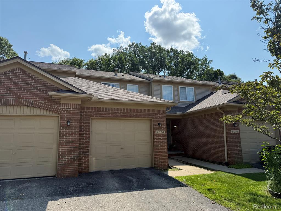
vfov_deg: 56.8
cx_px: 140
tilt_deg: +11.4
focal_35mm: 24
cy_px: 106
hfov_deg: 71.6
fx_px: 195
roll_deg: +1.2
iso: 100
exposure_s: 1/6173
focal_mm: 6.76
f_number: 1.78
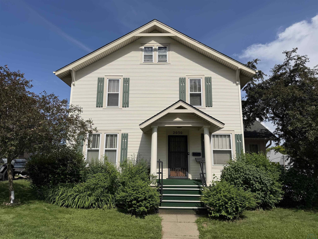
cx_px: 159
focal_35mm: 24
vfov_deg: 56.8
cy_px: 120
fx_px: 220
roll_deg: -0.1
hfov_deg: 71.6
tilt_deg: +13.0
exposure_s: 1/10309
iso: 80
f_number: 1.78
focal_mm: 6.76
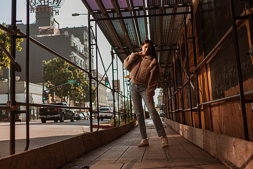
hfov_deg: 43.3
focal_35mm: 45
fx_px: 316
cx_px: 97
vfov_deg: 29.9
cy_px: 74
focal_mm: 35
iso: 50
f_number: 1.8
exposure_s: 1/1250
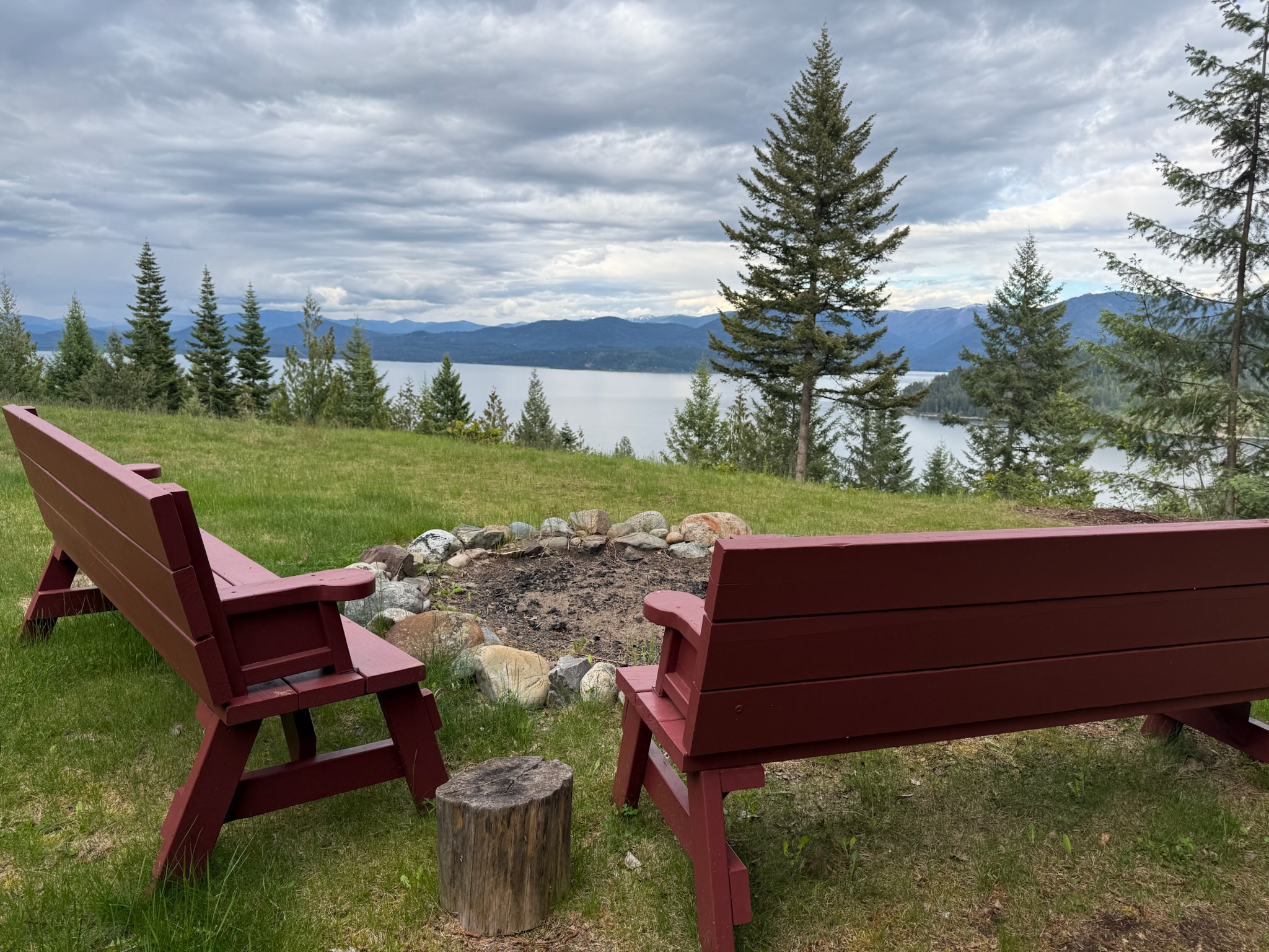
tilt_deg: -7.6
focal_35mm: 24
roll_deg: -1.7
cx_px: 634
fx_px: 880
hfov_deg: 71.6
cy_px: 476
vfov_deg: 56.8
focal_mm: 6.76
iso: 80
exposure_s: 1/1139
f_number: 1.78
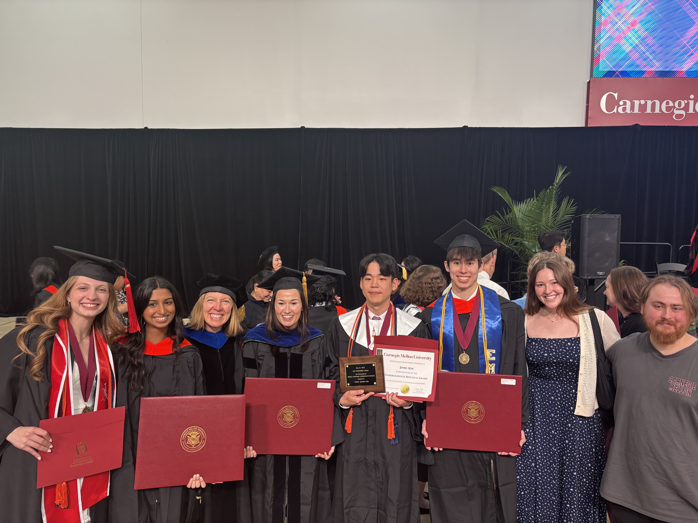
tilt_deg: -4.2
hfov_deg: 67.3
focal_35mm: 26
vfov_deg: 53.1
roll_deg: -1.2
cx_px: 349
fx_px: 524
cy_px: 262
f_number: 1.6
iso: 125
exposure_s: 1/77
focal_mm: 5.96
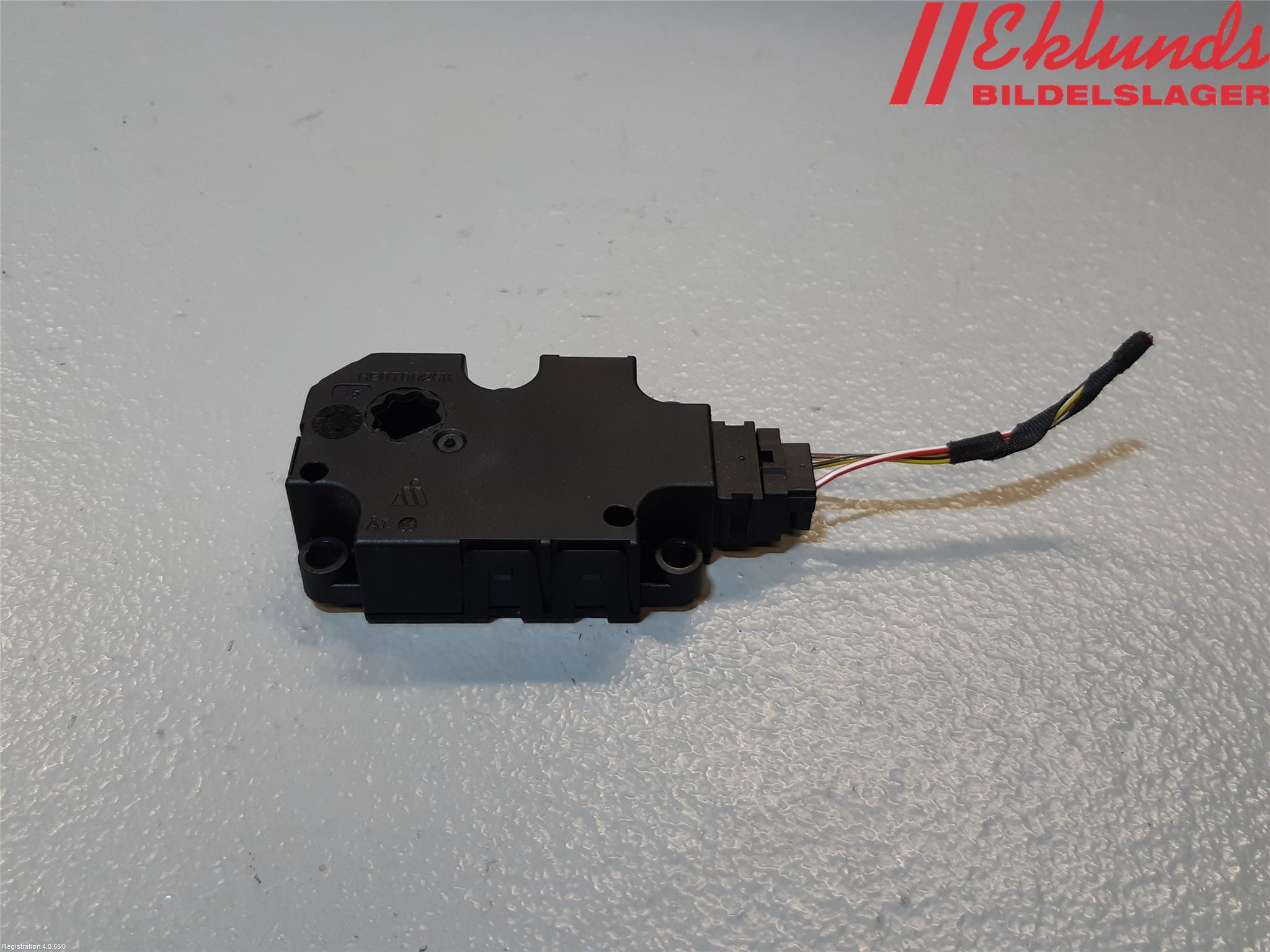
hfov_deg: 67.3
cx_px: 635
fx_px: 954
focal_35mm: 26
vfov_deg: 53.1
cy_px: 476
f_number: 1.7
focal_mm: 3.93
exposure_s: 1/100
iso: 64
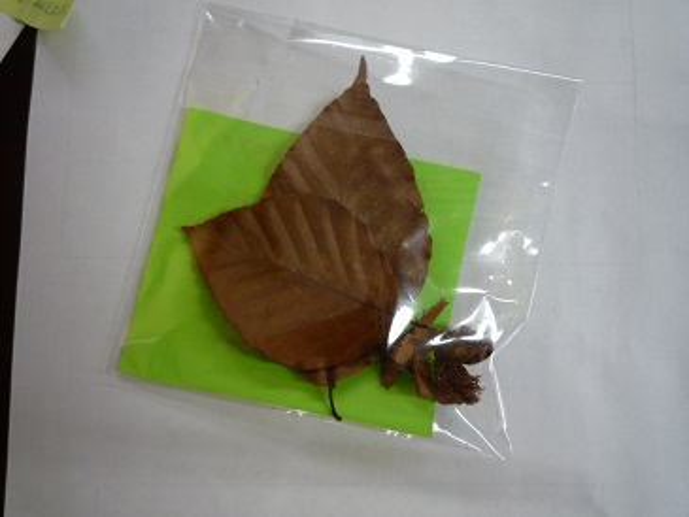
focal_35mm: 25
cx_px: 344
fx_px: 498
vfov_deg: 54.9
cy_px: 258
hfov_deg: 69.4
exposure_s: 1/30
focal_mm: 4.4
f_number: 2.8
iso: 125
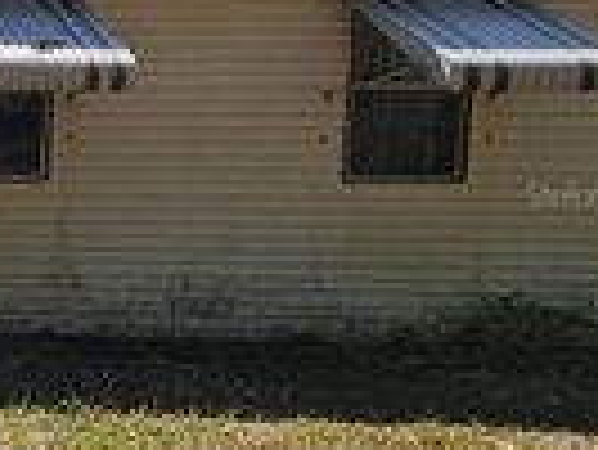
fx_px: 865
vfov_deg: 29.1
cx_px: -490
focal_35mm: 50
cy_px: 194
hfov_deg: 22.0
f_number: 2.2
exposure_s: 1/2094
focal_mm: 2.2
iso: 50
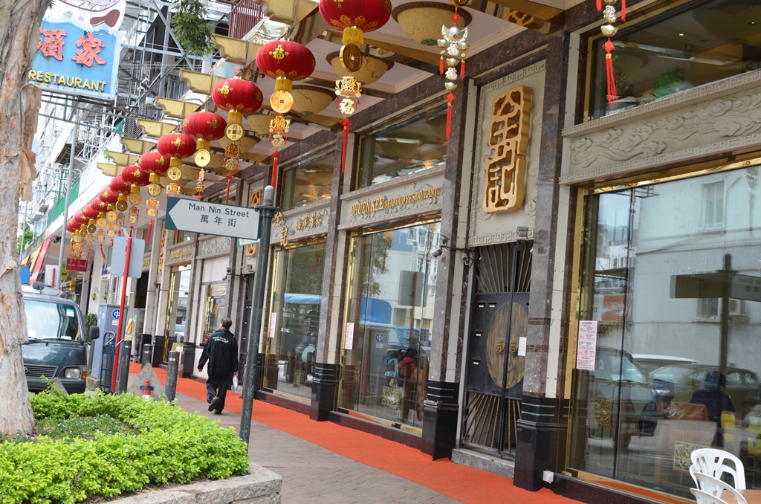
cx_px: 380
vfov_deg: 31.7
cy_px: 252
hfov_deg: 46.5
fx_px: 886
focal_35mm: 42
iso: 200
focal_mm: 28
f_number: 5.6
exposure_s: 1/125
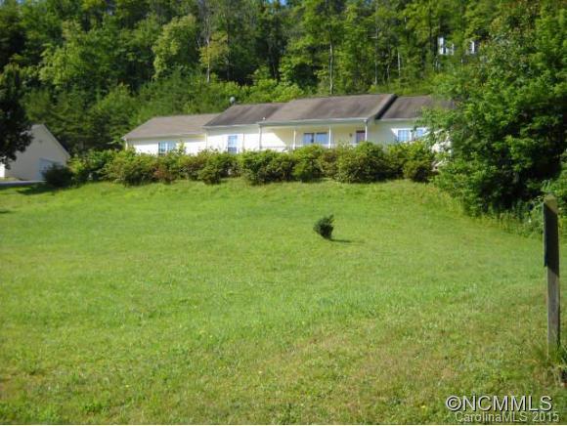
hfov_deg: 45.7
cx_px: 284
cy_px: 213
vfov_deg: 35.2
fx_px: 672
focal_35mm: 41
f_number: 5.5
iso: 64
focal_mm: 6.72
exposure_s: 1/192
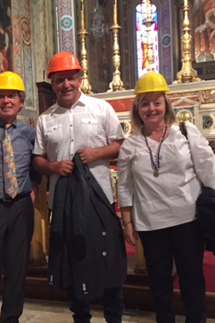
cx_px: 32
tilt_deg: -0.1
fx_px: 458
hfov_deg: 25.8
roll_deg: +1.9
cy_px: 164
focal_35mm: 51
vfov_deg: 38.9
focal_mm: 4.15
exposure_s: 1/33
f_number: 2.2
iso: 250
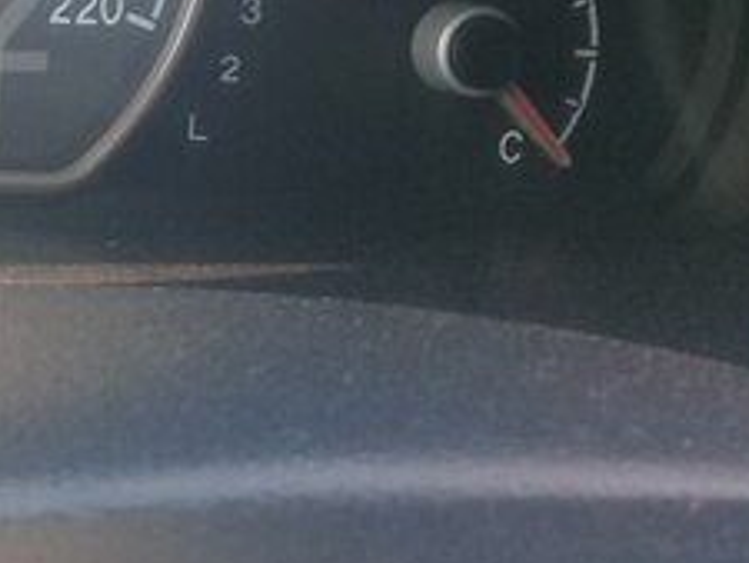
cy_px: 22
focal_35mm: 91
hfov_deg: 19.4
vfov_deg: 16.0
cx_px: -293
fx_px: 1970
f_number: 2.2
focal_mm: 3.3
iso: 50
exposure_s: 1/33
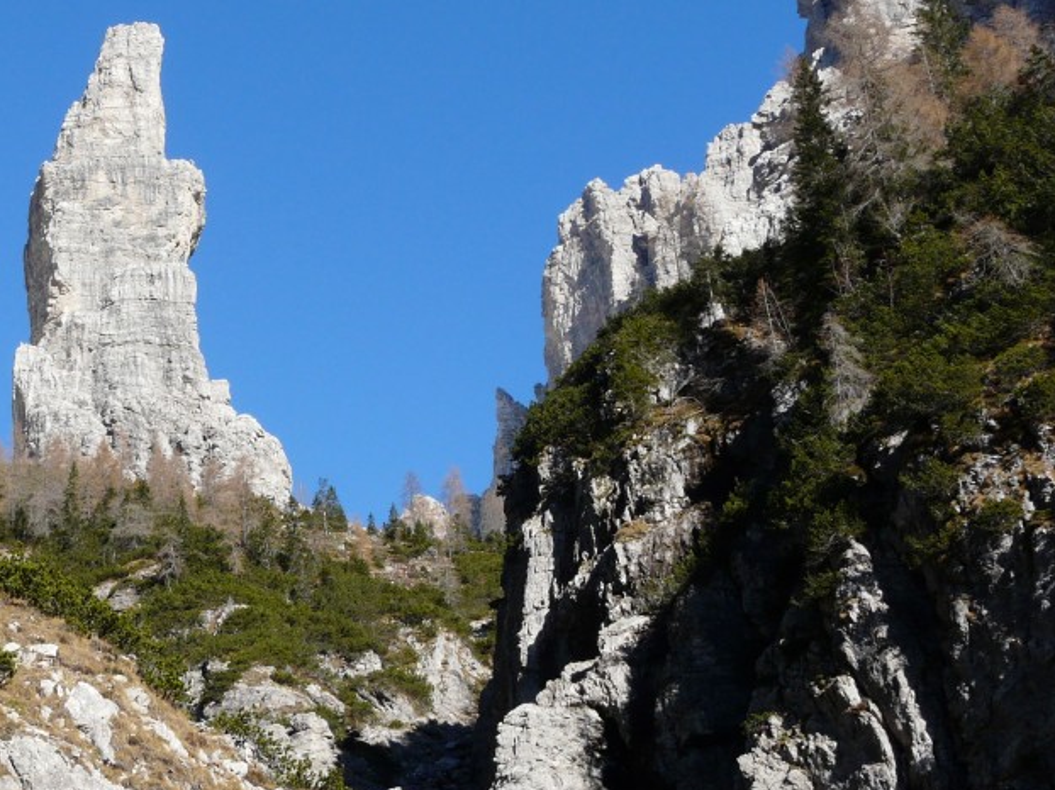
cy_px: 378
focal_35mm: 74
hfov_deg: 26.0
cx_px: 249
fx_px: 2254
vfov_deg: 19.9
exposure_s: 1/320
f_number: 5.6
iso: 100
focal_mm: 7.5
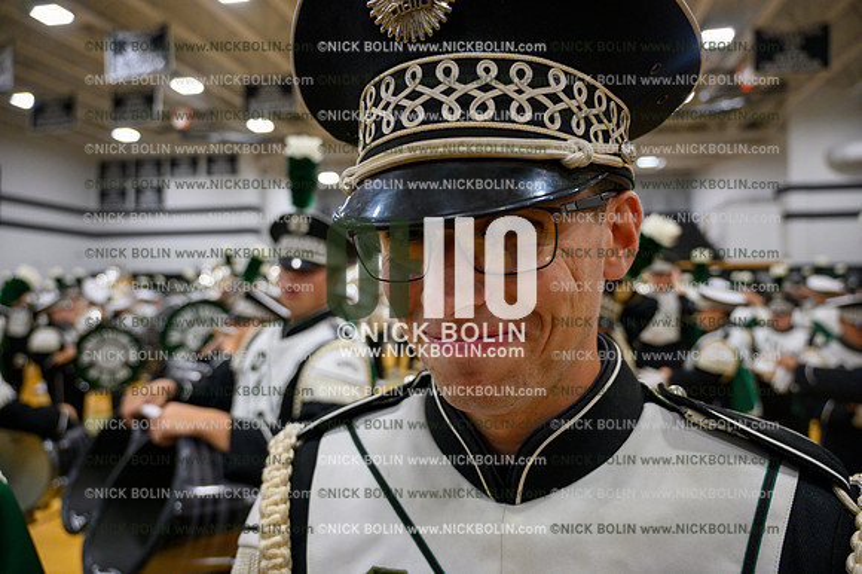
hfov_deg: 73.8
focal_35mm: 24
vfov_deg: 53.1
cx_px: 431
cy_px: 287
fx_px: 574
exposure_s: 1/250
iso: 1250
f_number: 4
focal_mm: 24
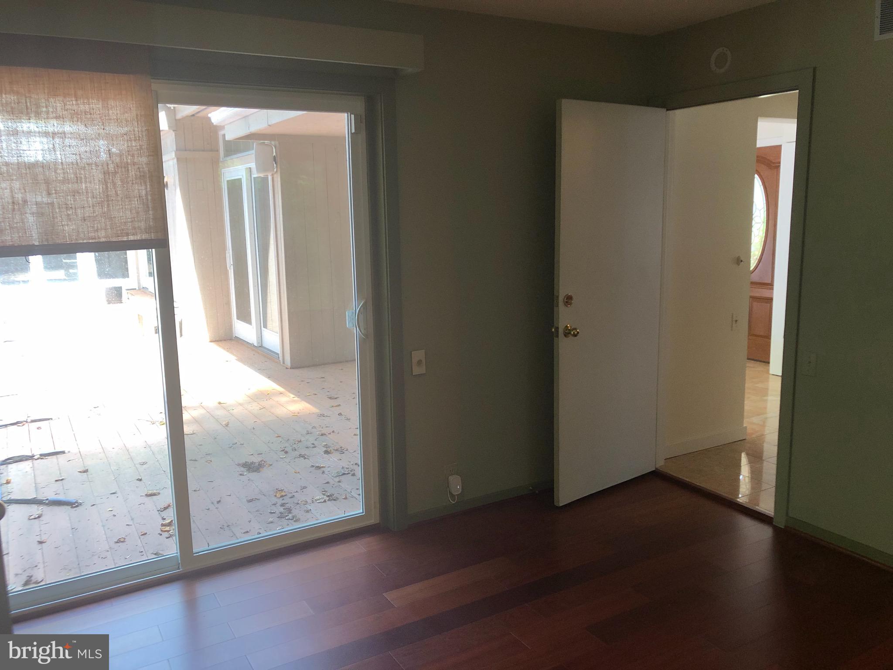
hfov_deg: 63.4
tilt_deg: -8.4
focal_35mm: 28
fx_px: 722
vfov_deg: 49.7
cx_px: 446
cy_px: 335
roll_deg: +1.0
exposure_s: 1/45
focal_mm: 3.99
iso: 20
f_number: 1.8
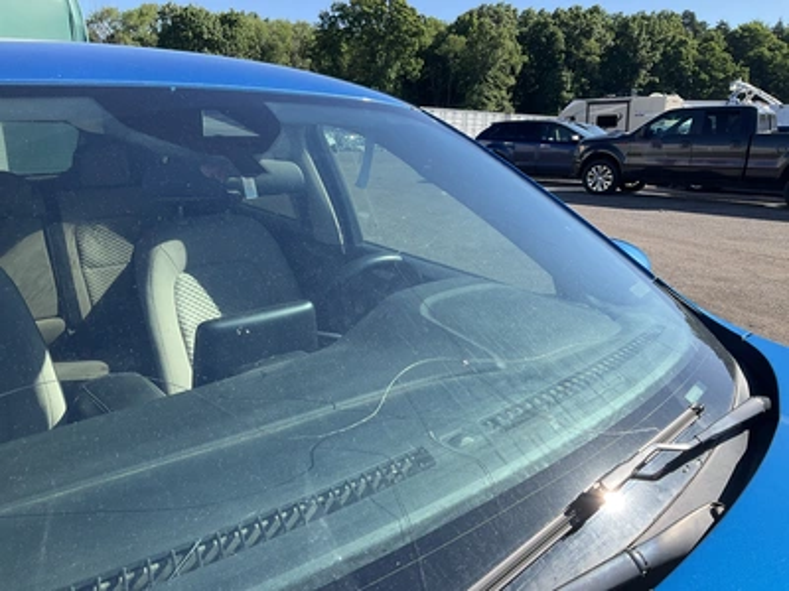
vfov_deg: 48.2
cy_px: 296
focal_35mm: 29
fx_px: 661
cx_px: 394
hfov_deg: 61.7
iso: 25
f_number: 1.8
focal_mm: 3
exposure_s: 1/912
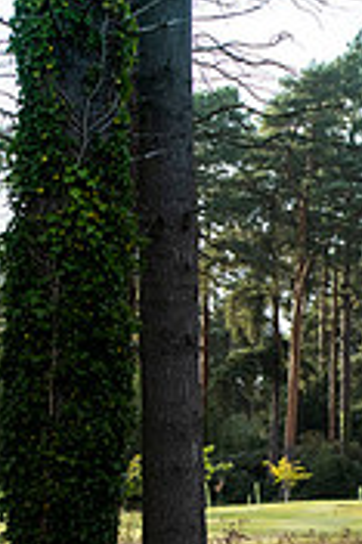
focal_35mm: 304
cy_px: 286
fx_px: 4594
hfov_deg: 4.4
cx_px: 842
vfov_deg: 6.8
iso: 500
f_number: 6.3
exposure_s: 1/1000
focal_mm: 92
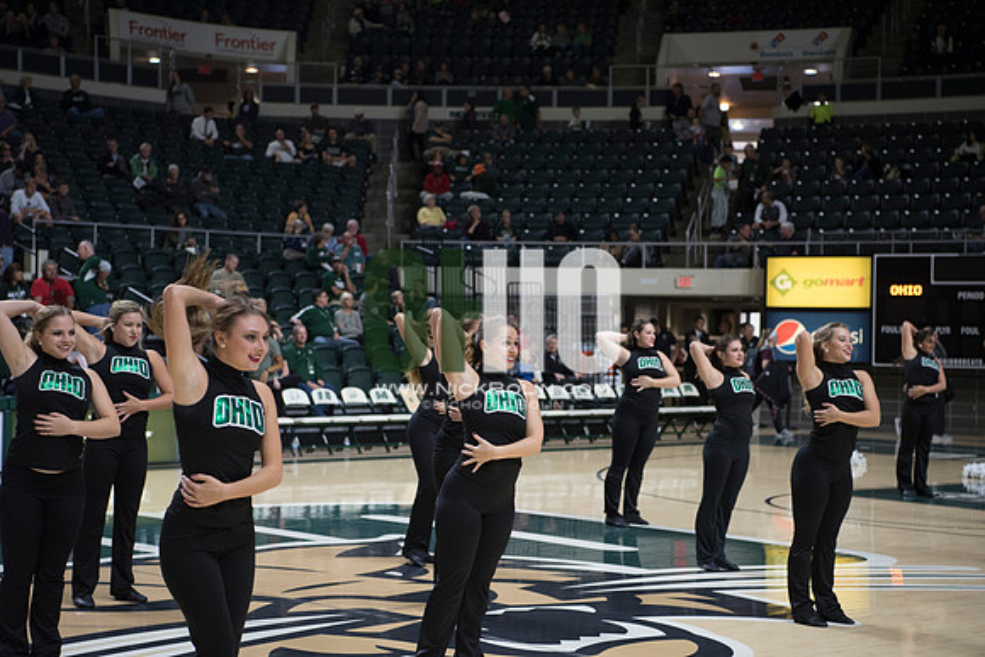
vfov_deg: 19.5
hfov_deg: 28.8
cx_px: 492
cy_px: 328
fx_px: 1916
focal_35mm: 70
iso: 2000
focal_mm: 70
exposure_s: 1/500
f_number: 3.5
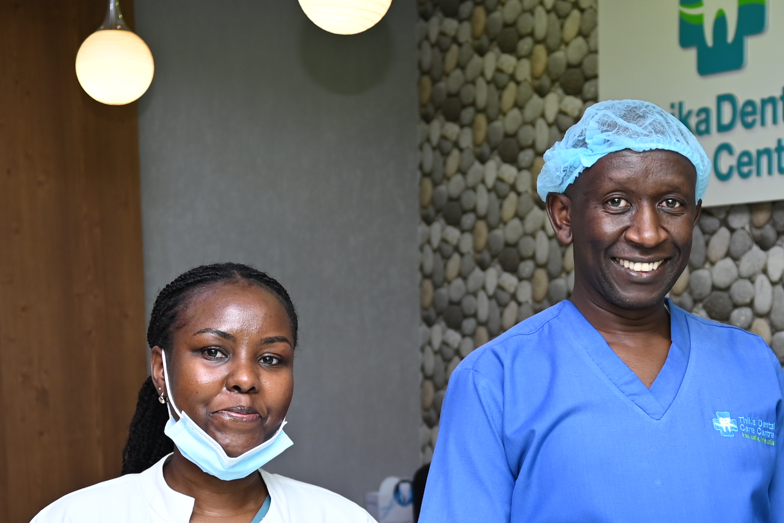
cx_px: 551
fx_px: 1851
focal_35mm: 85
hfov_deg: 23.8
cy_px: 448
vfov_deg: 15.9
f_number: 2.8
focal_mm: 28
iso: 160
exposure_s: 1/60
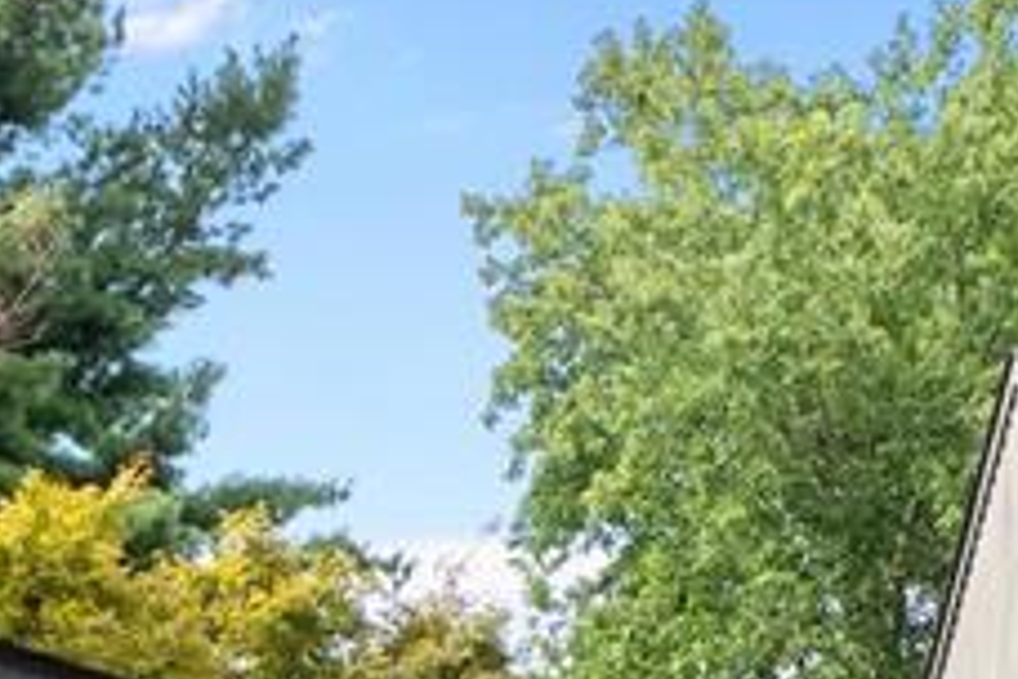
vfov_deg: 9.7
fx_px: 3817
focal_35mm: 135
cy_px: 1170
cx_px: 246
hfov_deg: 15.1
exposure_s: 1/80
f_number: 10
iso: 400
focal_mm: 15
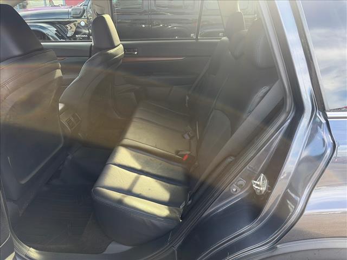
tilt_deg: -25.6
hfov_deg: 67.3
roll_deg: -0.9
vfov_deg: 53.1
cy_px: 130
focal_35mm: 26
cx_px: 174
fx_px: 261
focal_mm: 5.96
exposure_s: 1/122
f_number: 1.6
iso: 40
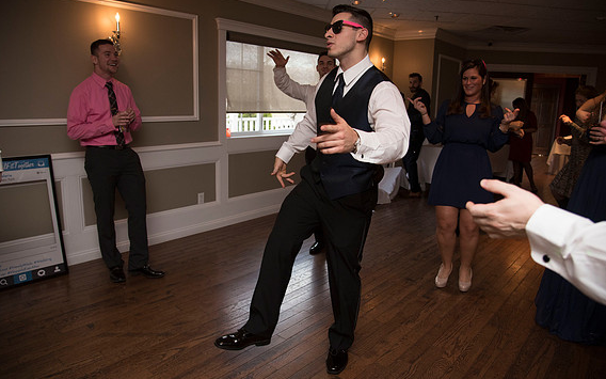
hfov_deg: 72.5
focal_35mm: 25
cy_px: 185
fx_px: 413
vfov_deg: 49.3
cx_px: 300
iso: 2000
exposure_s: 1/200
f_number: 4
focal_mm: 24
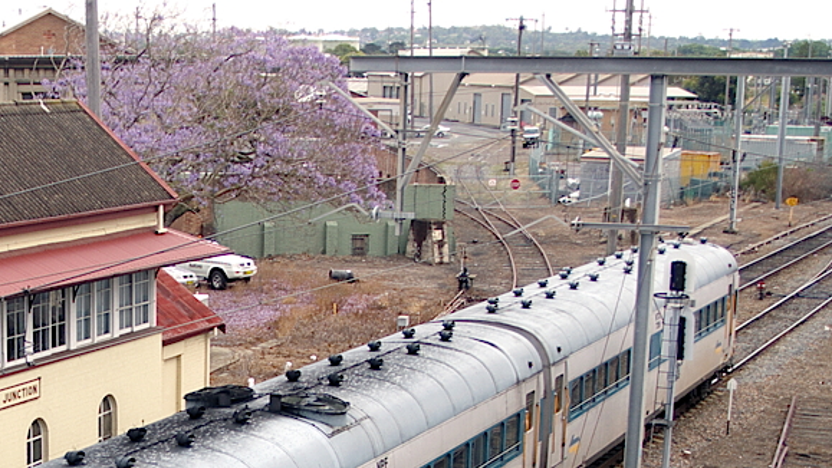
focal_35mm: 83
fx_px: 1834
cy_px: 538
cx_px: 104
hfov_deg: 24.9
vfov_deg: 14.2
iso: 200
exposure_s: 1/400
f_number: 6.3
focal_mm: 25
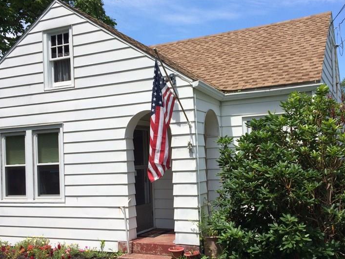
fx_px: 419
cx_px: 176
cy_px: 144
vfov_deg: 34.3
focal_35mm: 42
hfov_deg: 44.8
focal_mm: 4.15
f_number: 2.2
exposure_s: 1/2053
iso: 32
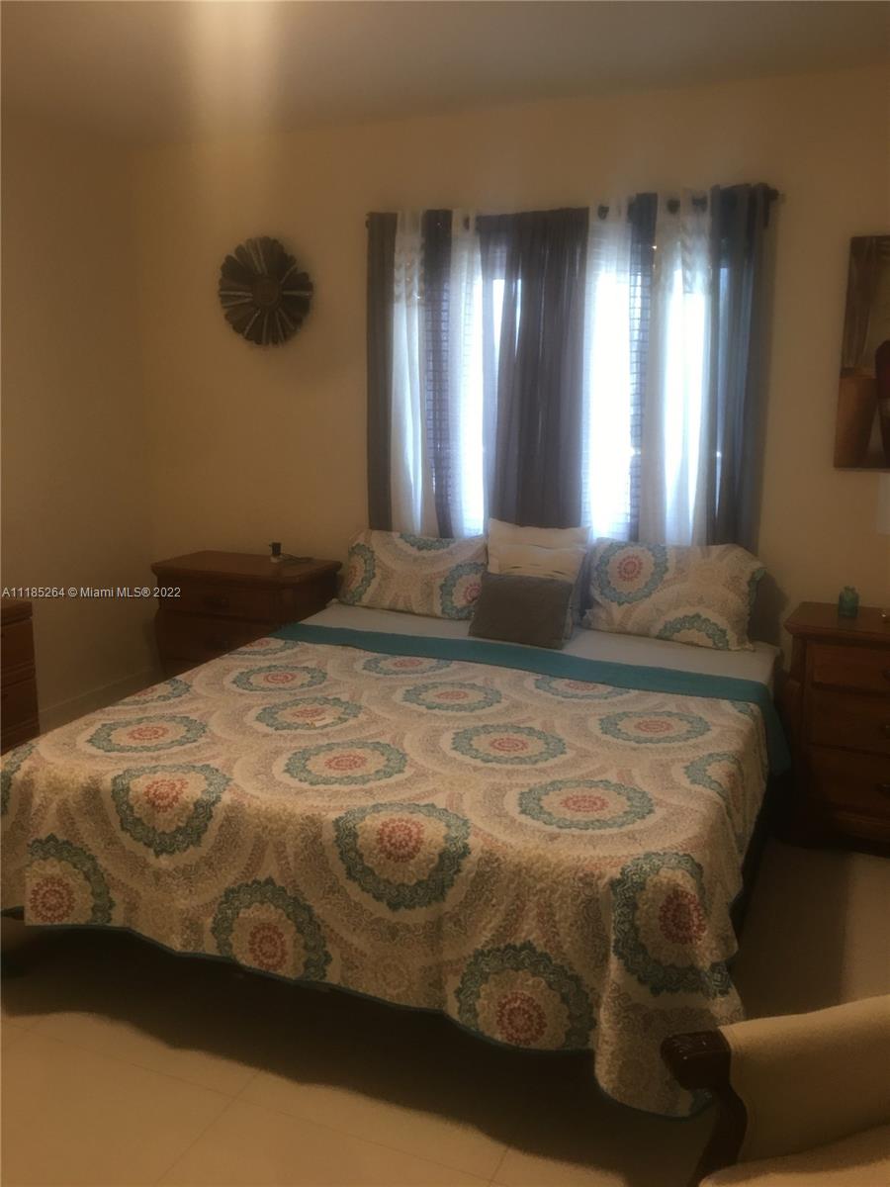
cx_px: 445
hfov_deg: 48.2
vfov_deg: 61.7
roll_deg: +0.4
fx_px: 994
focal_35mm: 29
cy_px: 594
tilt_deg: -8.9
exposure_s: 1/15
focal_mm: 4.15
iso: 25
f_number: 2.2
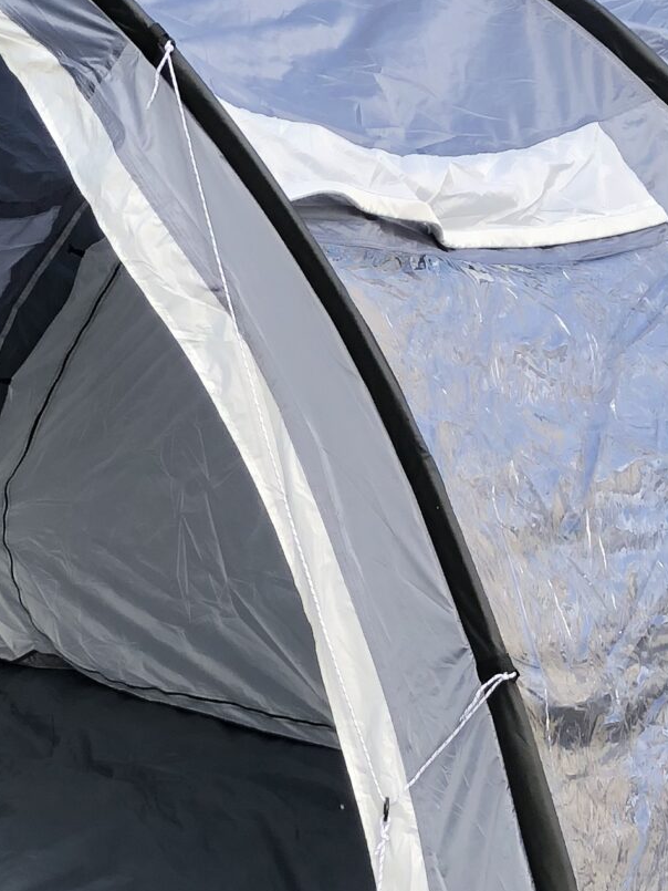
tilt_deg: -7.7
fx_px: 2289
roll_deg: -4.9
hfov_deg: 16.4
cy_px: 527
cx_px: 98
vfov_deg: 22.0
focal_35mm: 89
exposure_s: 1/480
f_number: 1.8
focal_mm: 3.99
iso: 20
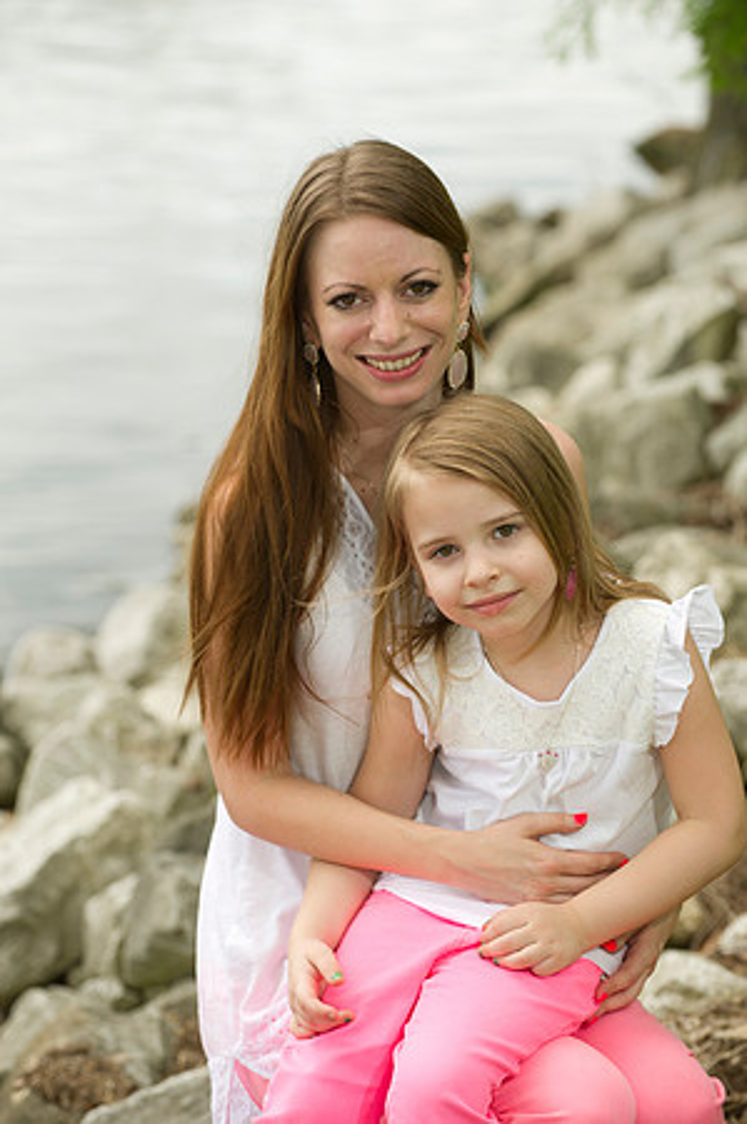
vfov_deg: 14.7
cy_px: 562
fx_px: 4367
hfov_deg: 9.8
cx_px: 374
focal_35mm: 140
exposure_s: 1/250
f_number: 4.5
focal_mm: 140
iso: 200
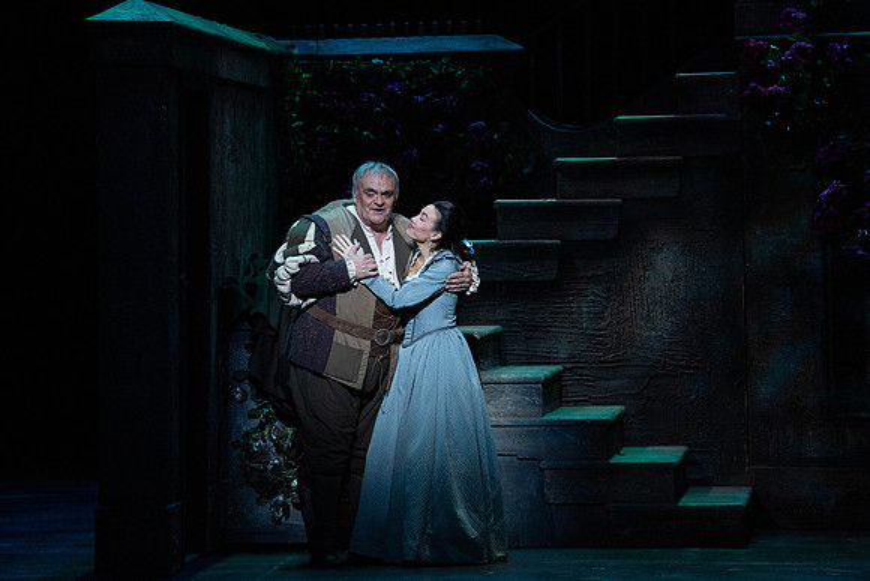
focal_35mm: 214
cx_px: 418
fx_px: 5169
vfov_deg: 6.4
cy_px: 270
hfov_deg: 9.6
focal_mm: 200
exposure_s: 1/200
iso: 5000
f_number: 6.3
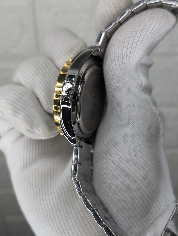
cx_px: 89
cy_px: 118
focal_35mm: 48
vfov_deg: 39.6
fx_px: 328
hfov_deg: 30.3
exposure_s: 1/114
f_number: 1.85
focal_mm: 6.81
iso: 41
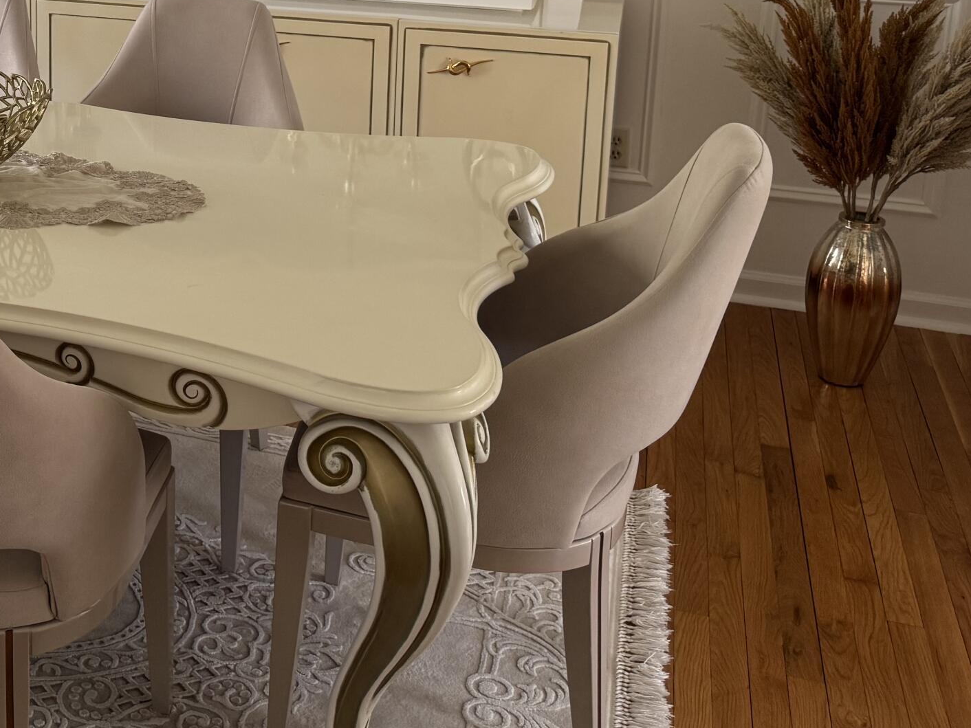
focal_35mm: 51
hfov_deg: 35.1
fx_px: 1431
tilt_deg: -12.0
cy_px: 18
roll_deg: +0.7
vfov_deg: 27.1
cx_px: 80
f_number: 1.78
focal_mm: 6.76
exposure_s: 1/60
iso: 160
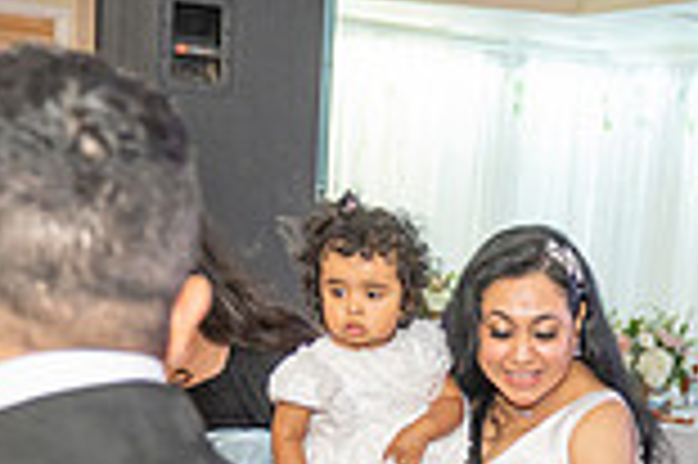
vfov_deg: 14.4
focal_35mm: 90
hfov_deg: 22.1
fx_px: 1743
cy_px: 651
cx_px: 621
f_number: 3.2
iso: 800
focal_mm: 24
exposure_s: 1/160
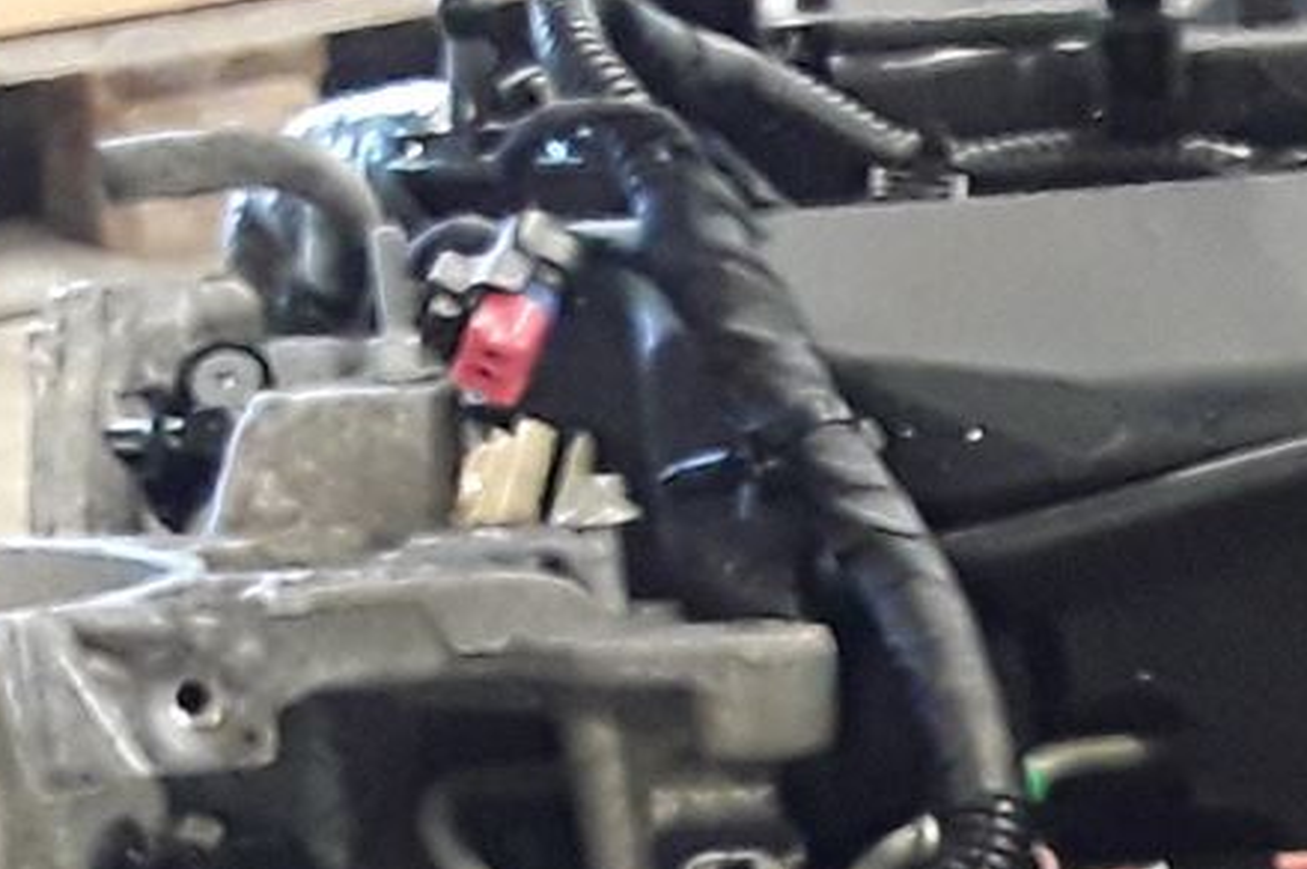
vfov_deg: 9.4
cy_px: 1723
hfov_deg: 14.7
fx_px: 4934
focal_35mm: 136
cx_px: 1483
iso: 200
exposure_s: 1/33
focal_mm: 2.91
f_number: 1.9
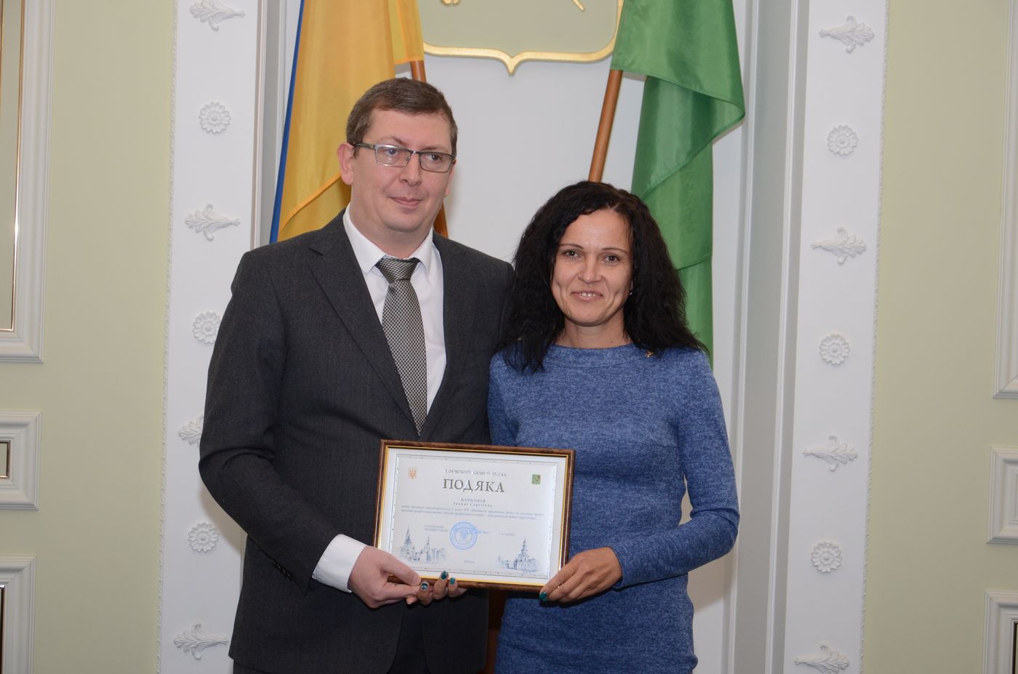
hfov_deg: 28.1
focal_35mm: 72
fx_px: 2032
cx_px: 509
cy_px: 337
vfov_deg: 18.8
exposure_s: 1/200
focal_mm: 48
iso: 800
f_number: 4.8
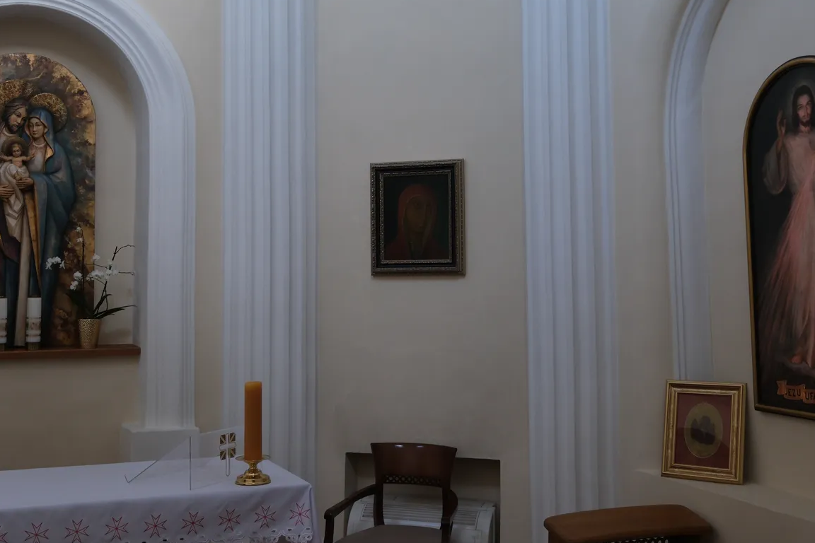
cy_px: 197
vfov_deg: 29.7
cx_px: 380
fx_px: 1019
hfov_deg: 43.6
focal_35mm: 45
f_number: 3.2
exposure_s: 1/100
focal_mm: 21.4
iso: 800
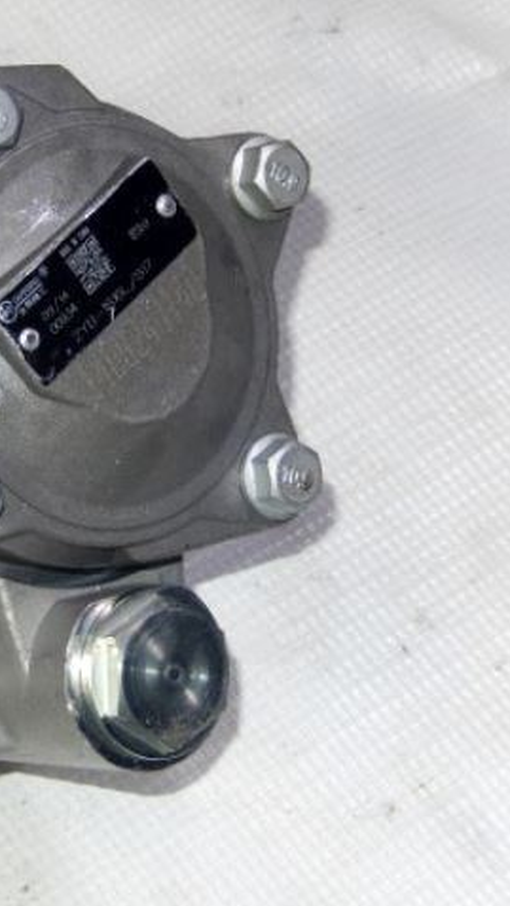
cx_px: -6
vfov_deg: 17.3
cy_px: 453
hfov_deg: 9.7
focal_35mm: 124
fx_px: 2980
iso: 180
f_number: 10.2
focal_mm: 15.2
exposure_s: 1/80
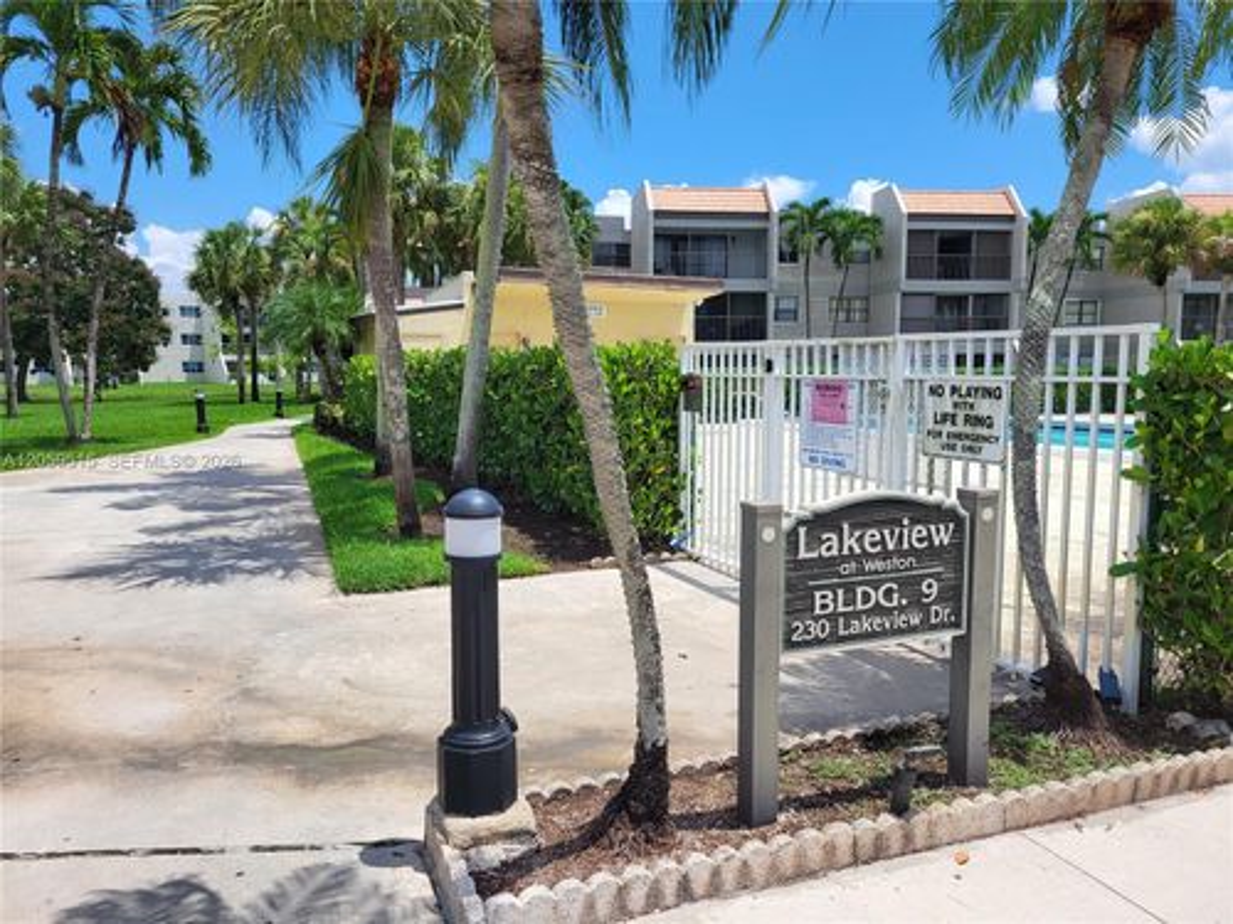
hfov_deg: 67.3
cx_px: 616
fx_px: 926
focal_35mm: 26
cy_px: 462
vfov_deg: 53.1
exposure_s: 1/2797
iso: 40
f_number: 1.8
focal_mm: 5.4
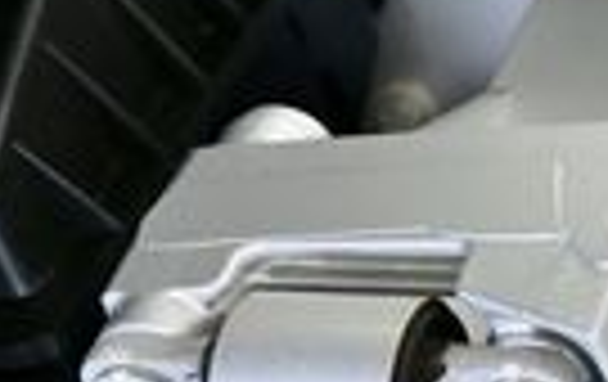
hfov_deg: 12.4
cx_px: 1423
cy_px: 99
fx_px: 2242
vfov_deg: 9.7
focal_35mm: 135
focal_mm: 28
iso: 1250
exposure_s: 1/125
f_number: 4.5
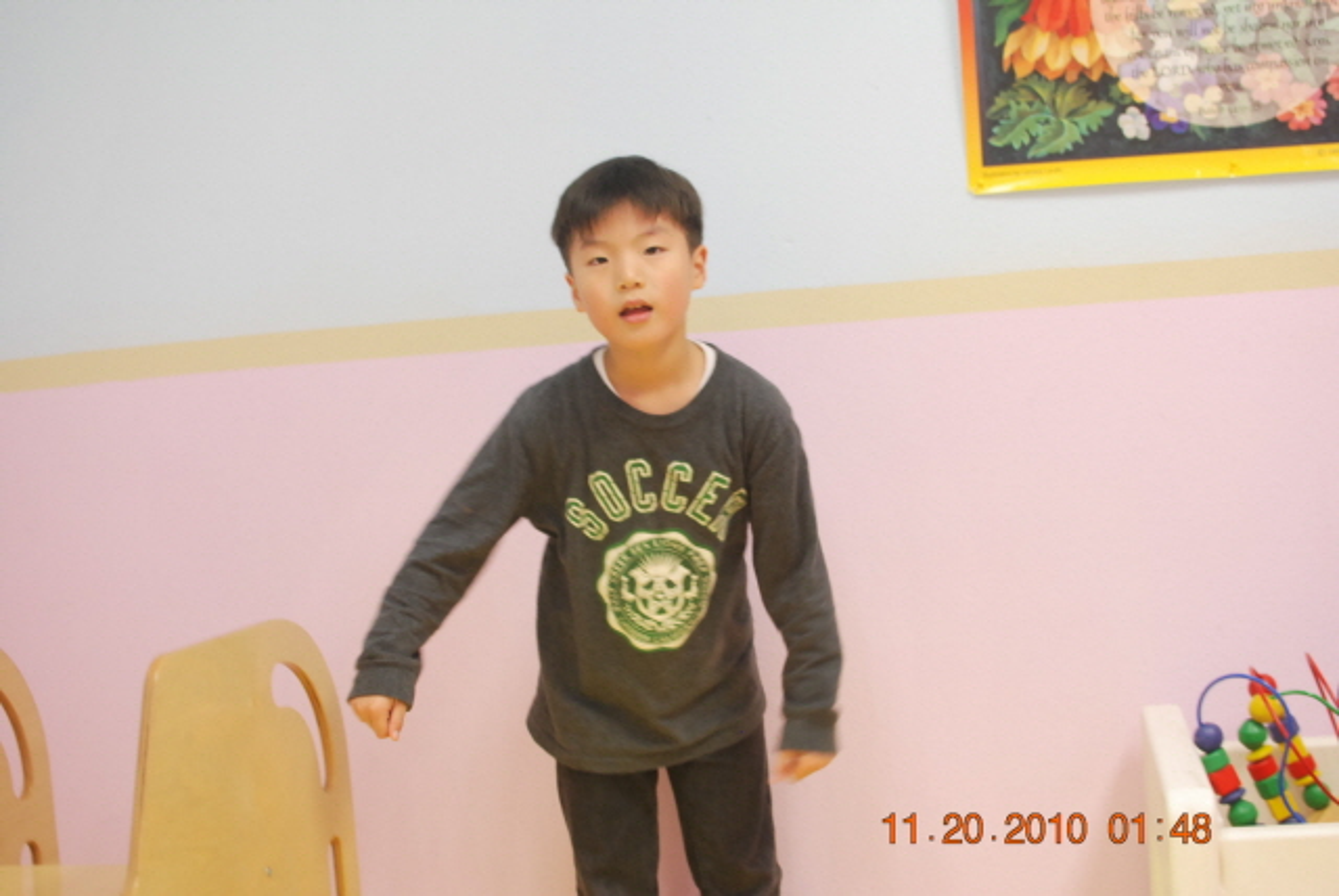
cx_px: 670
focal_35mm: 52
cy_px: 448
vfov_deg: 25.8
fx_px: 1954
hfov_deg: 37.8
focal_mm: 35
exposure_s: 1/50
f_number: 3.2
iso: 800
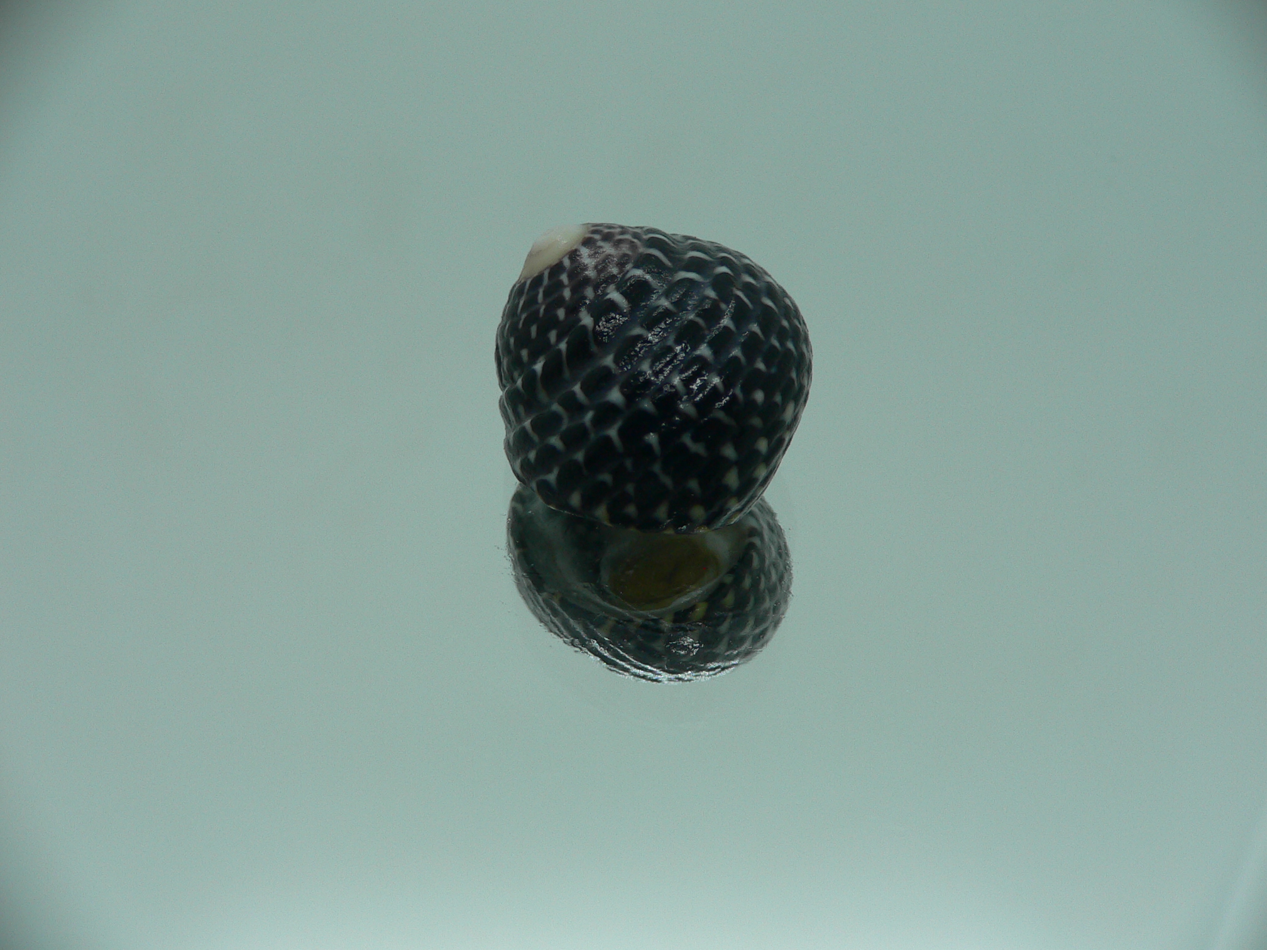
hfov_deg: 52.6
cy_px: 475
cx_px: 634
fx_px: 1281
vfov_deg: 40.7
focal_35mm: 35
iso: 80
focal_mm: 4.6
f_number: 2.8
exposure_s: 1/60
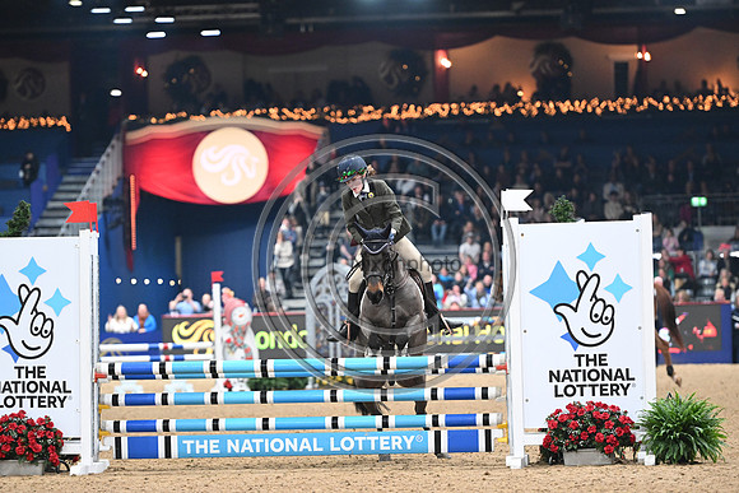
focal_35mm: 180
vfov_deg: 7.6
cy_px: 246
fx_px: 3696
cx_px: 370
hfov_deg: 11.4
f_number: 3.5
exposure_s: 1/800
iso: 6400
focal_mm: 180
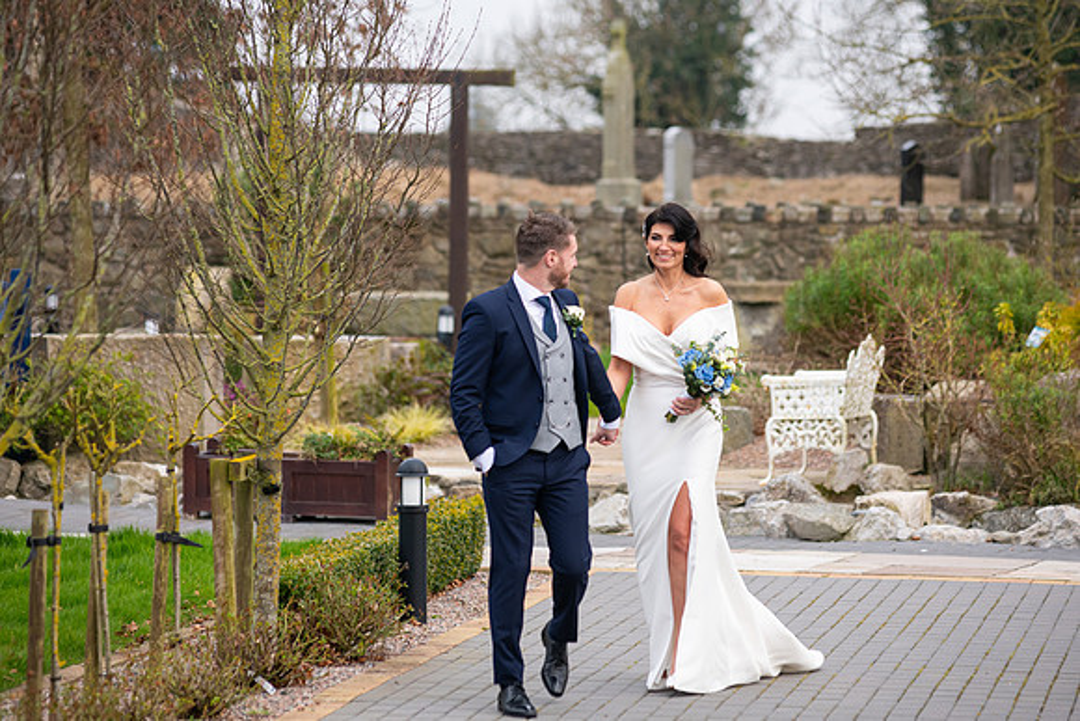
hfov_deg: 13.2
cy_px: 360
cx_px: 540
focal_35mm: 155
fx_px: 4651
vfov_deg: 8.9
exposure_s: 1/200
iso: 250
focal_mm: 155
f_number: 3.5
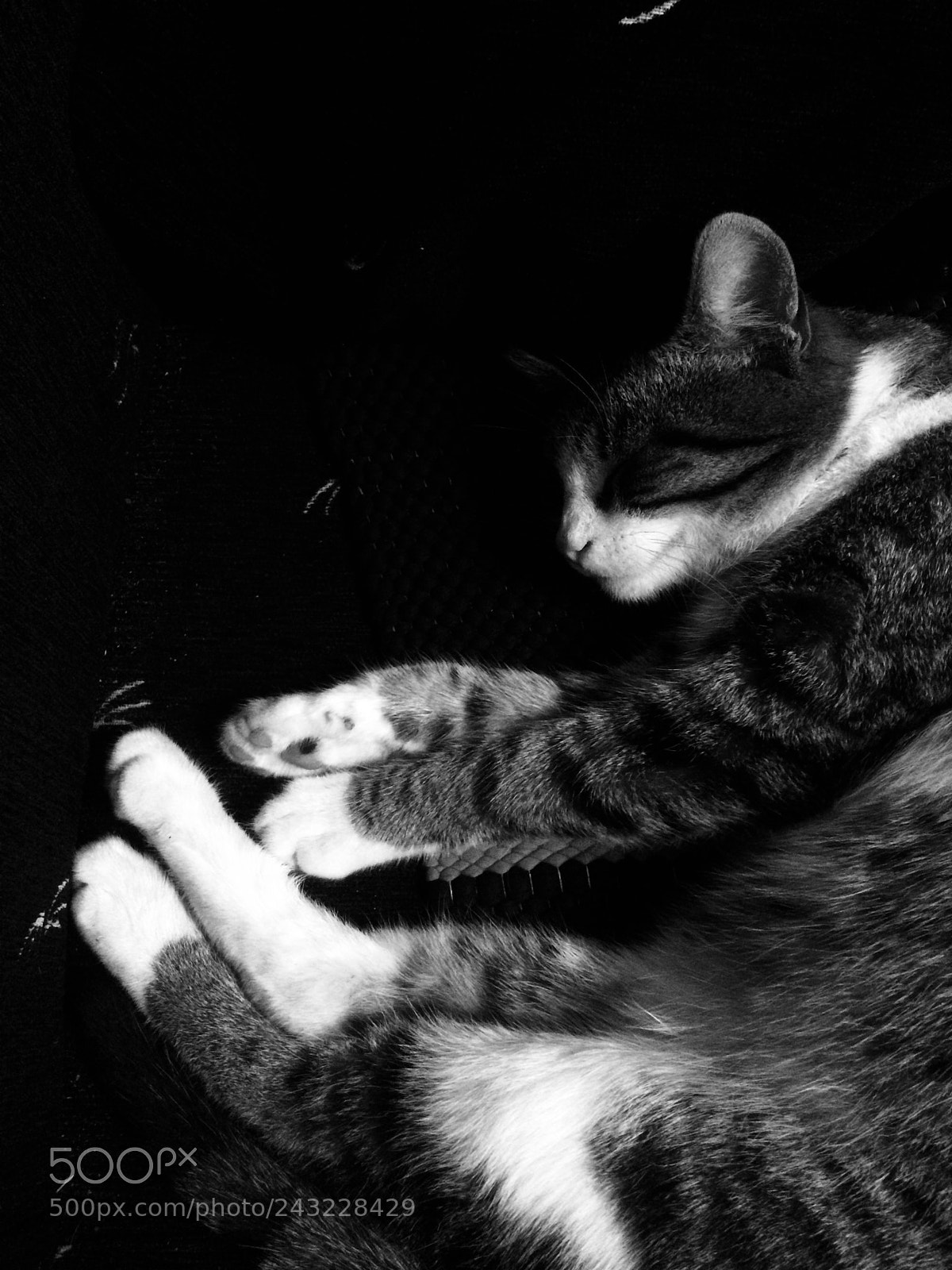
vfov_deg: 61.7
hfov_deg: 48.2
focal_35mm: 29
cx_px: 476
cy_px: 635
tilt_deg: -75.5
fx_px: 1063
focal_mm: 4.15
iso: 400
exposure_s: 1/17
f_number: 2.2
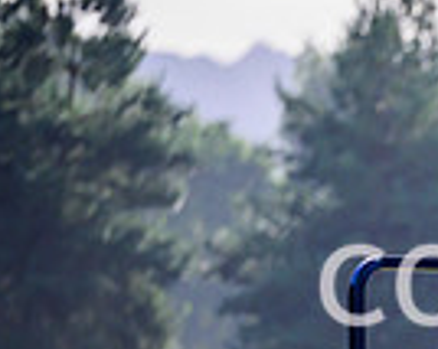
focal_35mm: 813
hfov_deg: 2.4
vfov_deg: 1.9
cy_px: 484
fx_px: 10531
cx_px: 749
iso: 500
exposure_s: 1/3200
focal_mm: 200
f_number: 2.8
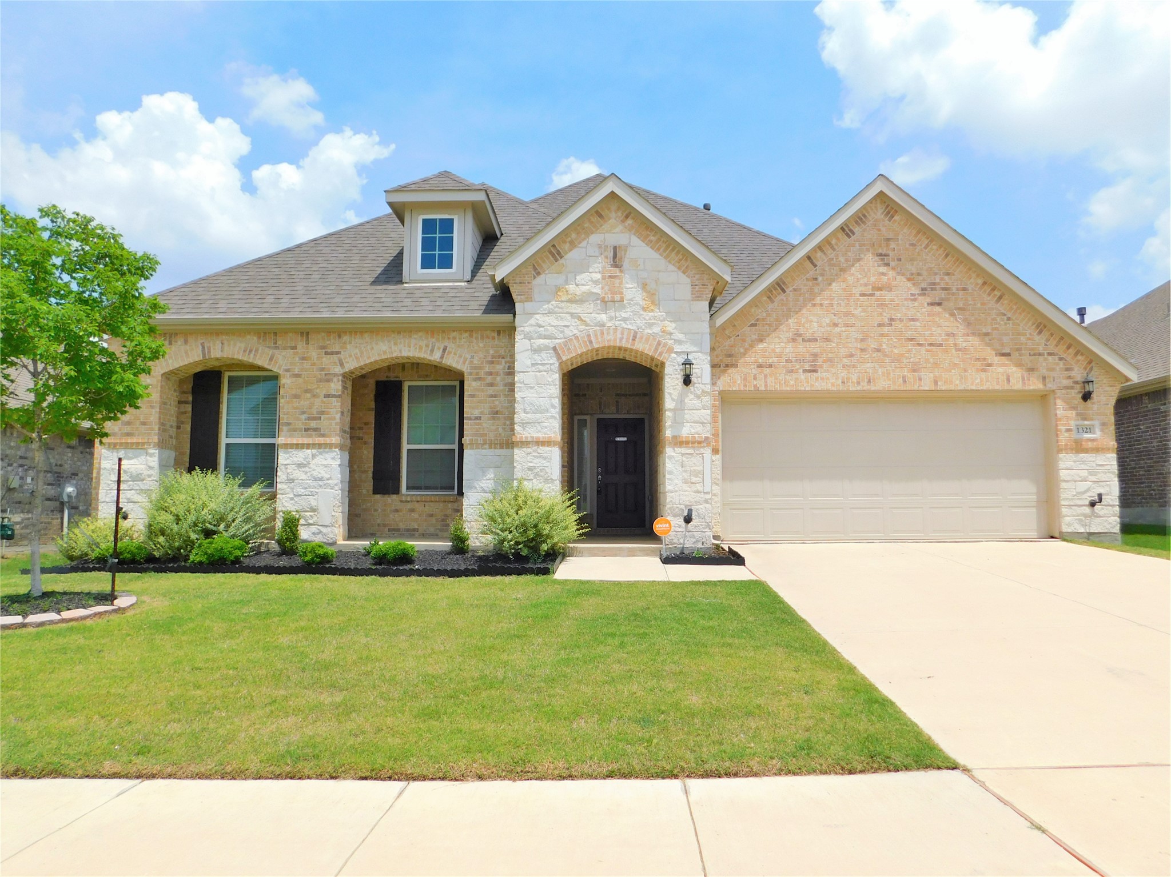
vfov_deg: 58.9
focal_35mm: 23
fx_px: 778
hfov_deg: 73.9
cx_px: 586
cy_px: 438
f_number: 6
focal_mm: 4
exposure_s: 1/500
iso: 125
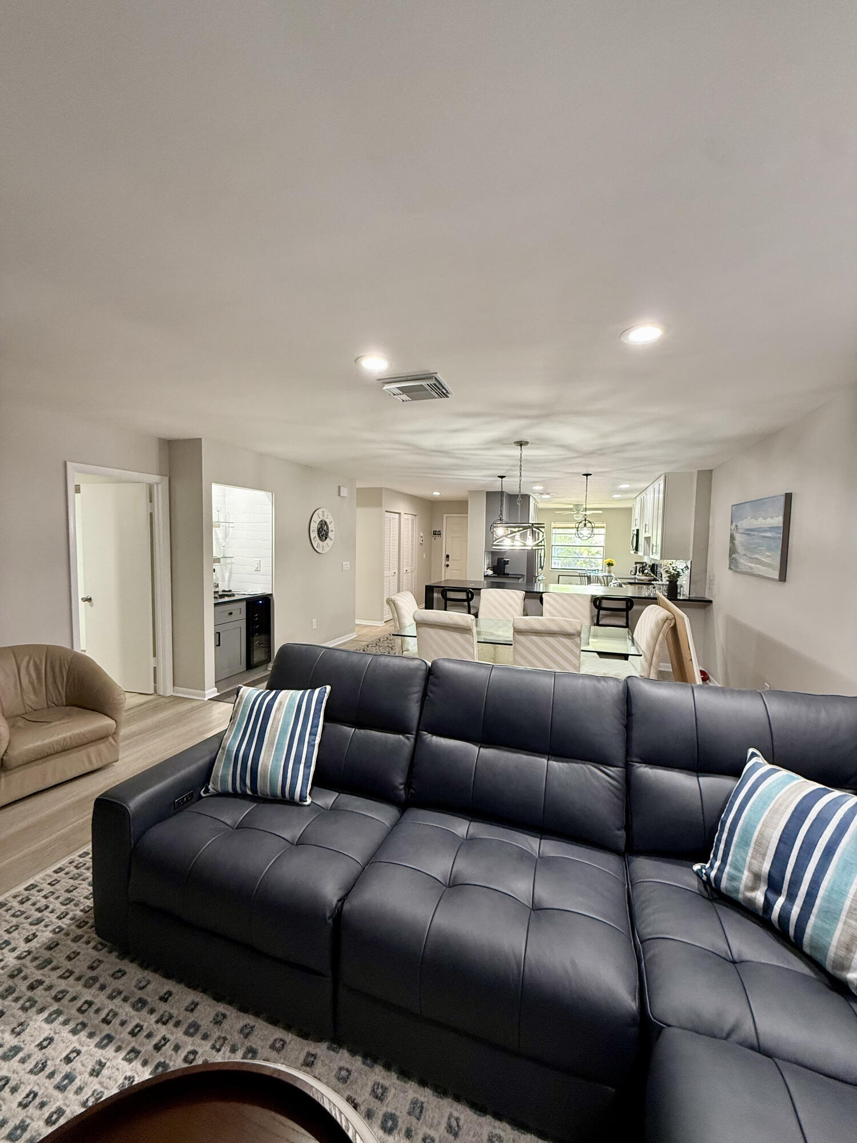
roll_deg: -0.6
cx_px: 428
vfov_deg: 102.1
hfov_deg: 85.7
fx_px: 462
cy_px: 572
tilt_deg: -2.6
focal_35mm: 14
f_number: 2.2
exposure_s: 1/60
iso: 200
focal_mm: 2.22
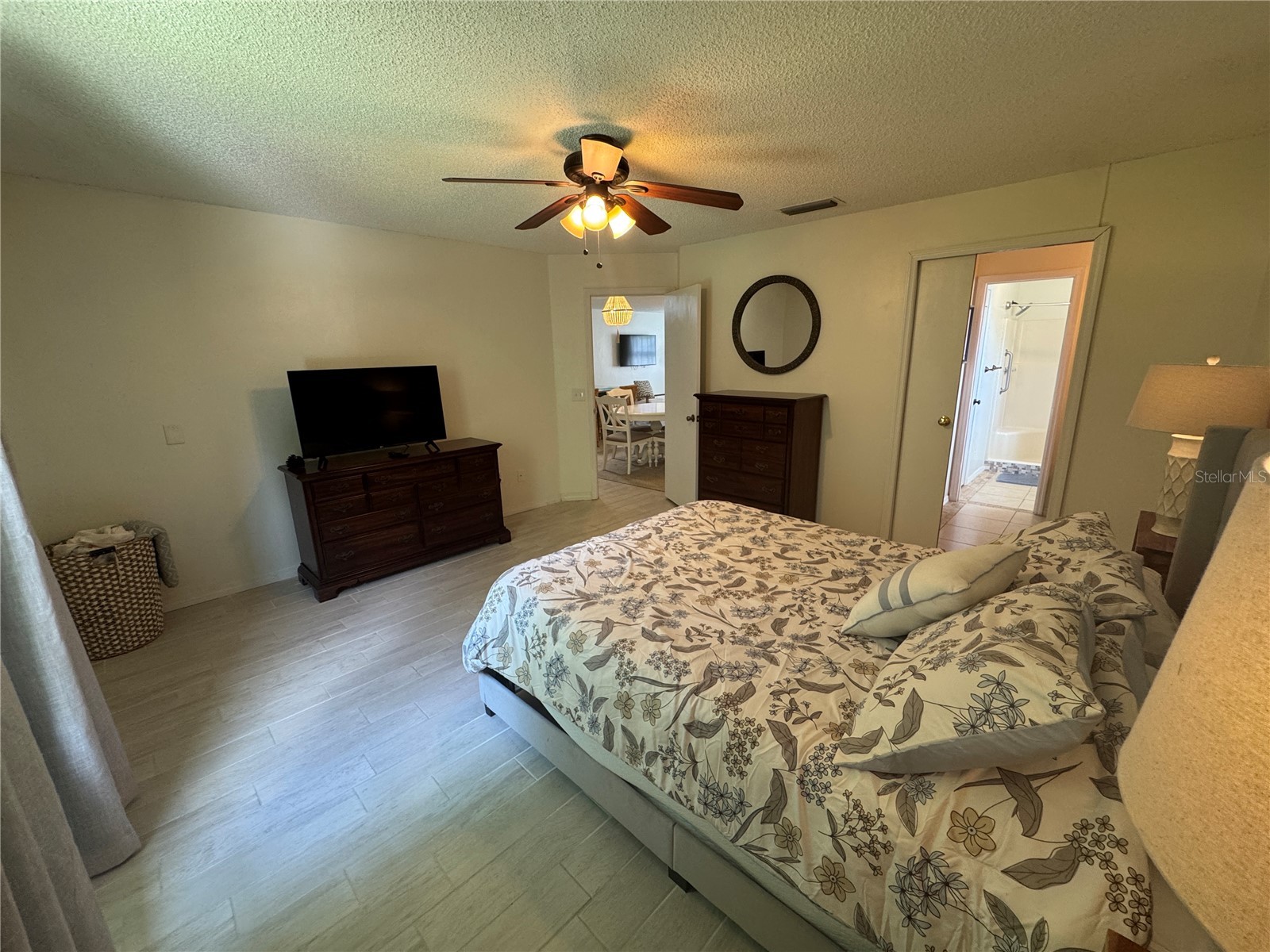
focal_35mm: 14
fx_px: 514
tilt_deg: -13.6
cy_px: 476
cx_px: 635
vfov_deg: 85.7
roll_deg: +1.2
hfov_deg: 102.1
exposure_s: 1/60
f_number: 2.2
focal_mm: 2.22
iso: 200
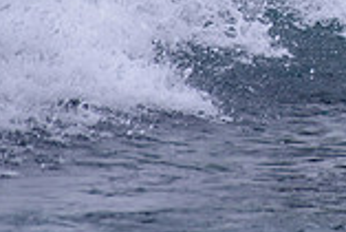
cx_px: 488
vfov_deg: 0.6
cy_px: -149
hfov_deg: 0.9
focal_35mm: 2263
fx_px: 21770
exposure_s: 1/2000
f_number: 5.6
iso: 180
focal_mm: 500
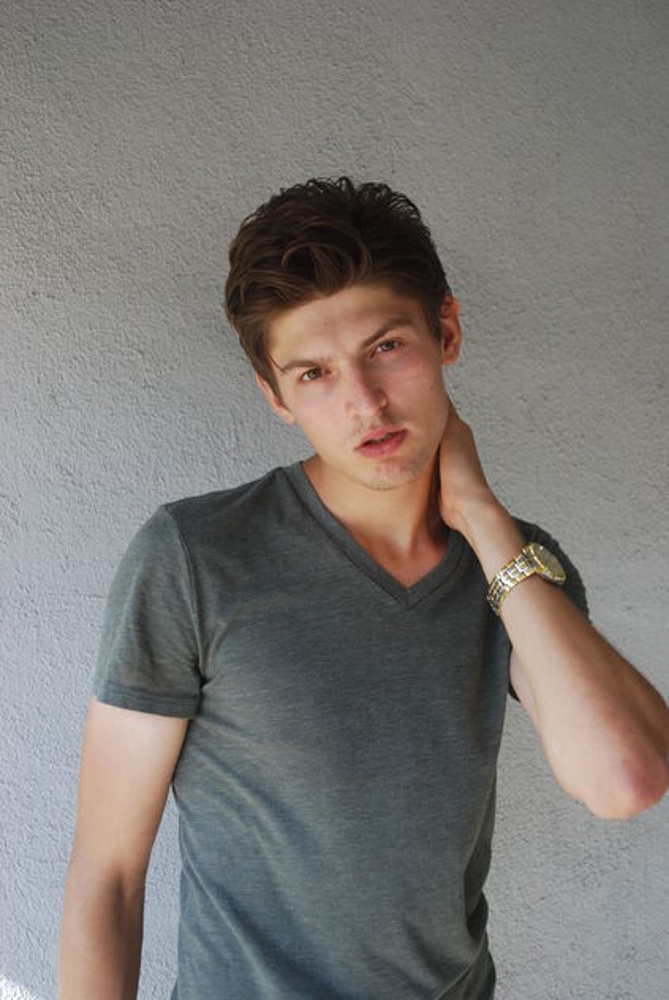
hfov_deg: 25.8
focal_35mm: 52
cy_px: 500
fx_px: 1459
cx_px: 334
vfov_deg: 37.8
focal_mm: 35
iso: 125
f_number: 5.6
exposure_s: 1/125
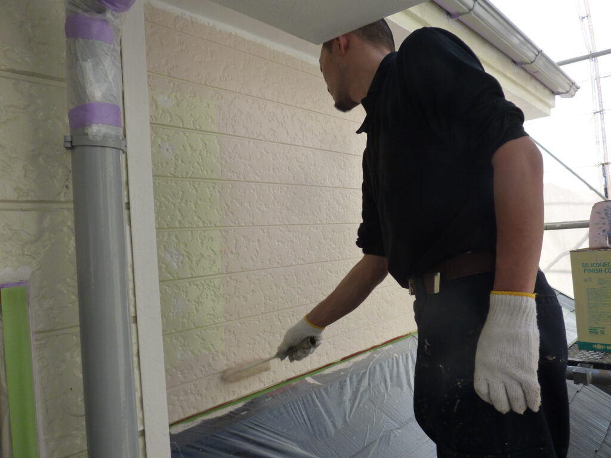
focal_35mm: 25
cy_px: 229
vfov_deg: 54.9
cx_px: 306
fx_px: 441
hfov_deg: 69.4
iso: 125
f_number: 4
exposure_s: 1/160
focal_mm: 4.1
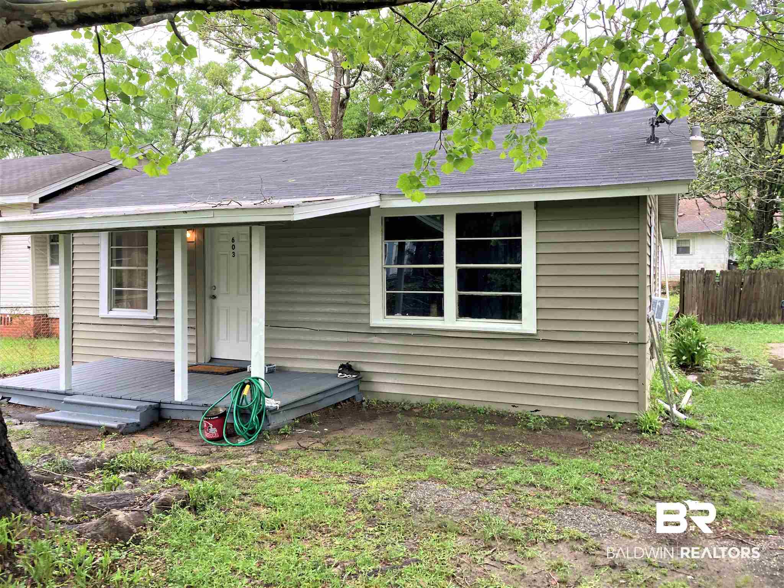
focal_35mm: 28
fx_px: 634
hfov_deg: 63.4
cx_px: 392
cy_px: 294
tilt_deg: -1.8
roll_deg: +1.6
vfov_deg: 49.7
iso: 20
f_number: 1.8
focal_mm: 3.99
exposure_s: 1/159
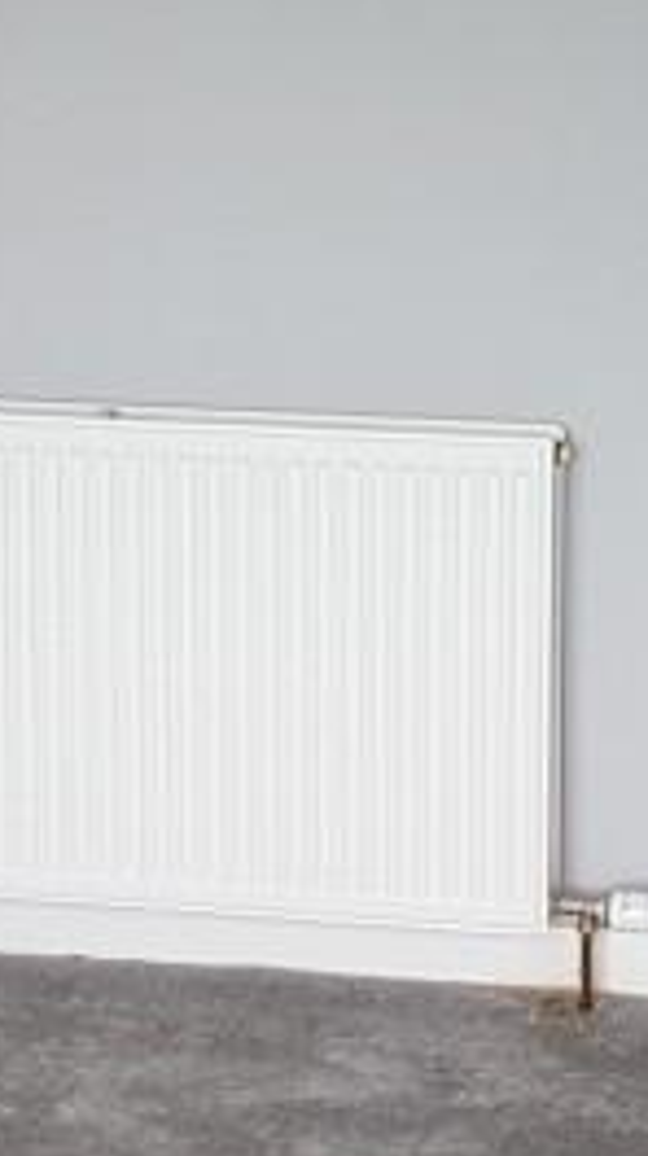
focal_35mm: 110
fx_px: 3369
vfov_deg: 19.0
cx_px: 530
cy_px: 22
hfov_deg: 10.9
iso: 50
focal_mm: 4.2
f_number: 1.7
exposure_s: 1/100
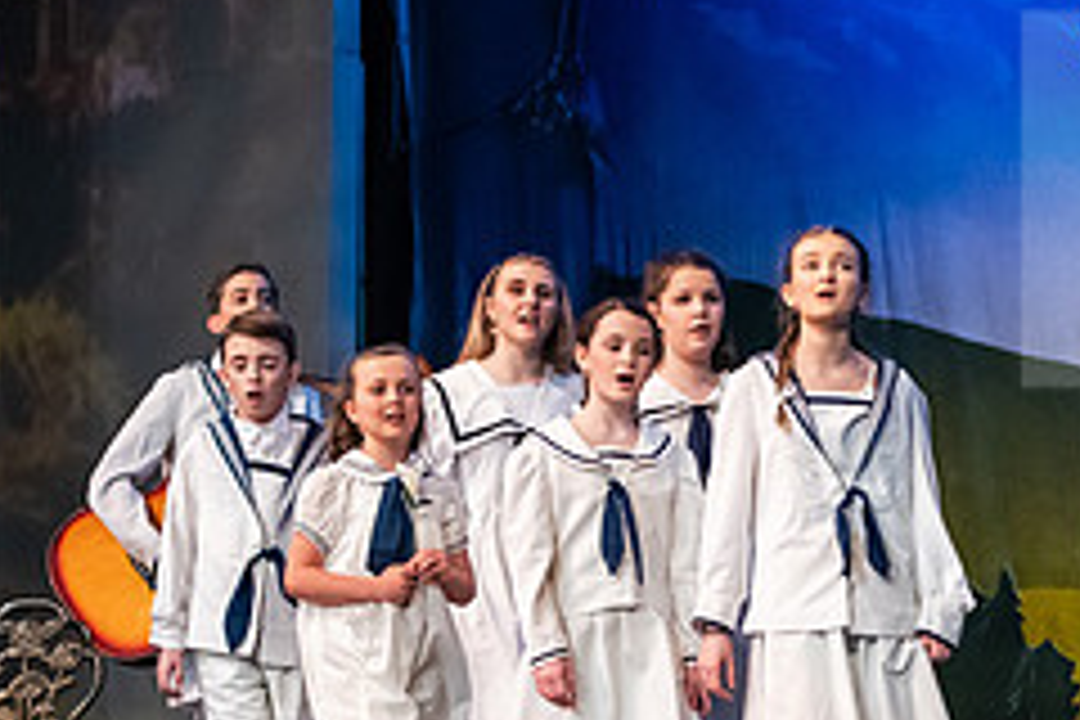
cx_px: 886
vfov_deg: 8.1
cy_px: 556
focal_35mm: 169
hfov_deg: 12.1
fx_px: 5070
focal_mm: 70
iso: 4000
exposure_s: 1/250
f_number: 3.5
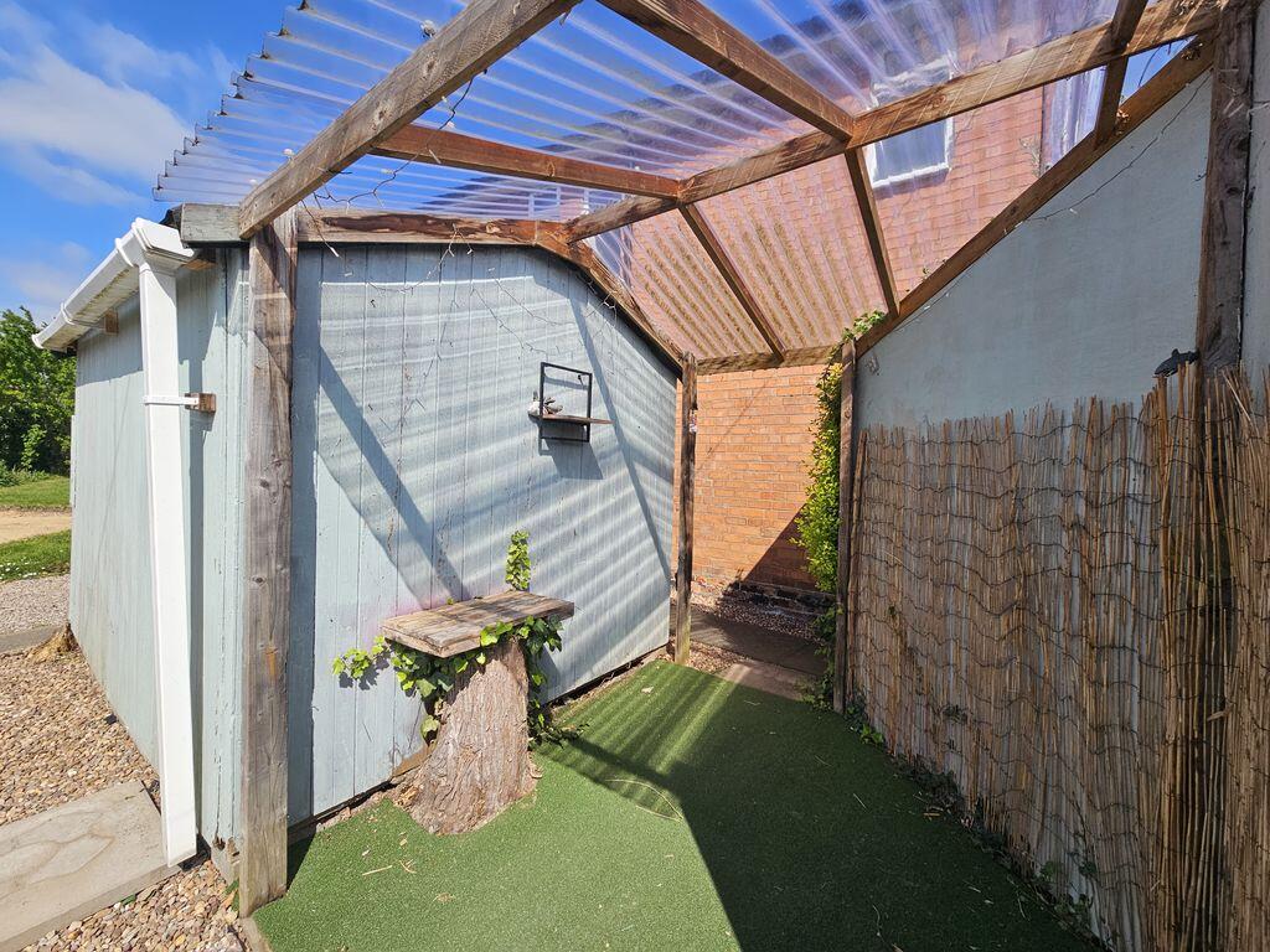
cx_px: 635
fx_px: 477
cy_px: 476
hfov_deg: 106.2
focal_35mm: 13
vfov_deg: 89.9
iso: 50
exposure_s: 1/1894
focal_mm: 2.2
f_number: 2.2
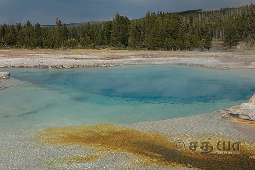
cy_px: 85
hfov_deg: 29.3
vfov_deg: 19.7
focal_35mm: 69
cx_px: 128
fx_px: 488
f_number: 8
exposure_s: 1/250
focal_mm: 46
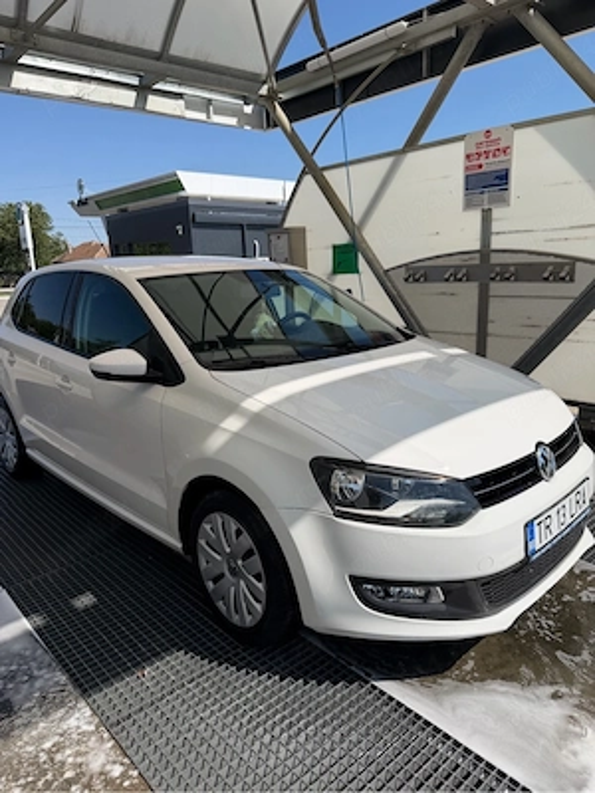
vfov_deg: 71.6
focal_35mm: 24
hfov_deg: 56.8
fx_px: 550
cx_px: 298
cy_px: 396
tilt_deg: -13.0
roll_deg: +2.0
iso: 80
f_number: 1.78
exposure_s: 1/6711
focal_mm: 6.76
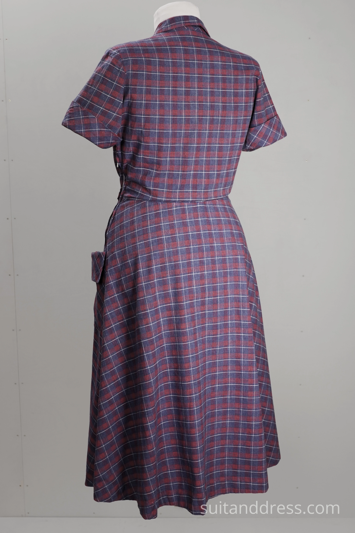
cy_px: 266
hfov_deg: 28.1
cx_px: 178
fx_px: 710
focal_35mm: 48
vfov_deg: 41.1
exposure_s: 1/25
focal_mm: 32
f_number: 8
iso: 320
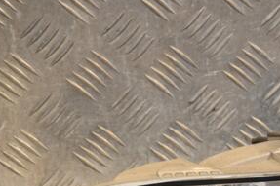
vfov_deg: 6.6
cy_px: 185
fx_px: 1609
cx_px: 265
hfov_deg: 9.9
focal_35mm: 207
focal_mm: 66
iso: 800
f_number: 6.3
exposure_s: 1/200
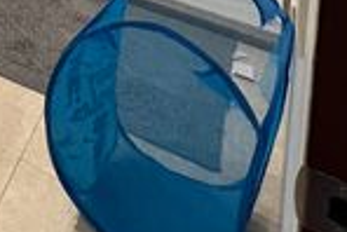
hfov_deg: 22.9
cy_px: -313
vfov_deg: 14.8
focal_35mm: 61
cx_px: -237
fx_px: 589
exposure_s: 1/60
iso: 125
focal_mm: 1.57
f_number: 1.8
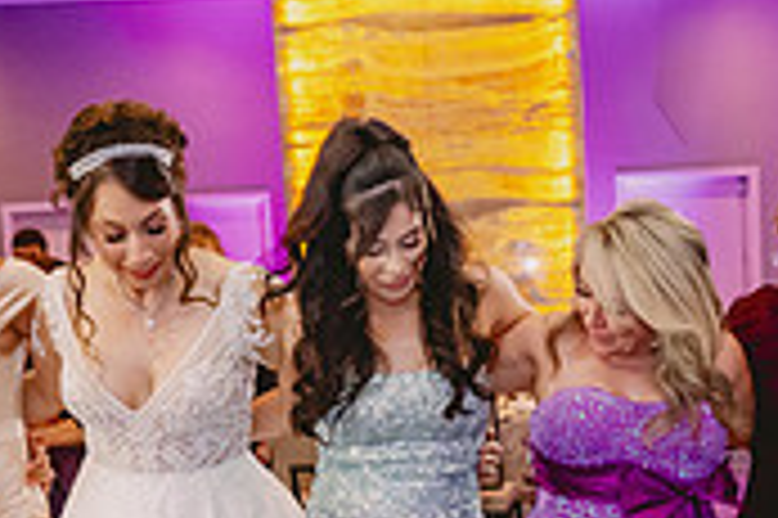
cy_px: 579
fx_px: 1814
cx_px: 517
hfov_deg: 24.1
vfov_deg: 15.8
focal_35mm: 84
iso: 2500
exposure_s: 1/125
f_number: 2.8
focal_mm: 24
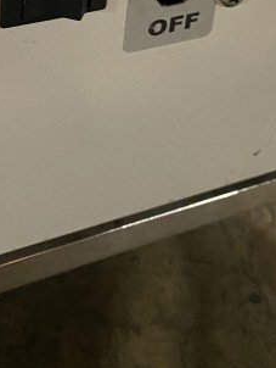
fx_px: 743
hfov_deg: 21.0
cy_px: -118
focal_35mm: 70
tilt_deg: -27.5
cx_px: 153
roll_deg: -6.3
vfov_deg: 24.1
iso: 500
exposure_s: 1/50
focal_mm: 4.25
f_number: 1.8
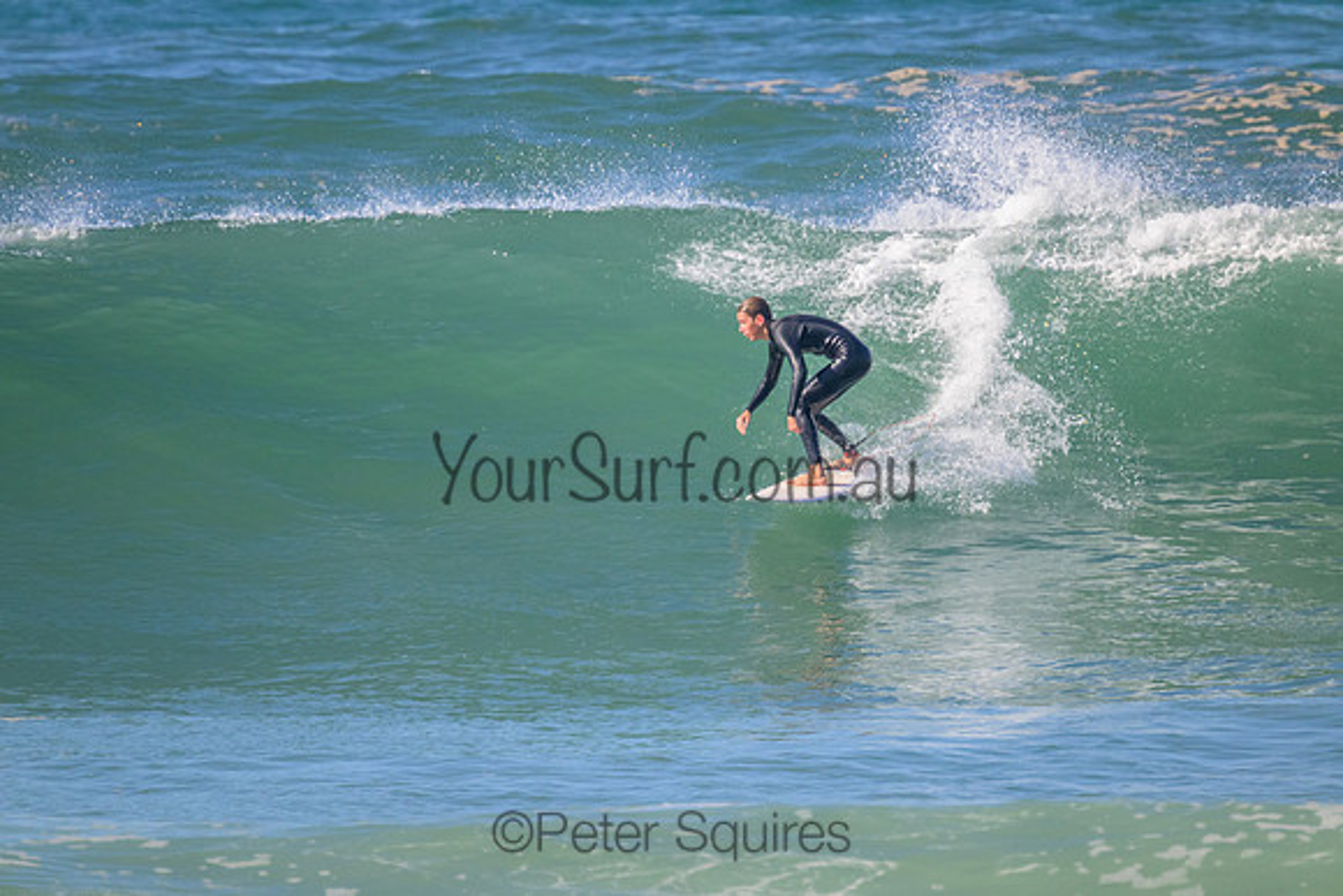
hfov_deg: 2.6
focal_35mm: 800
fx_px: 29850
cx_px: 672
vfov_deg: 1.7
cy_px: 448
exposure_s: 1/2000
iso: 2000
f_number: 11
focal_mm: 800
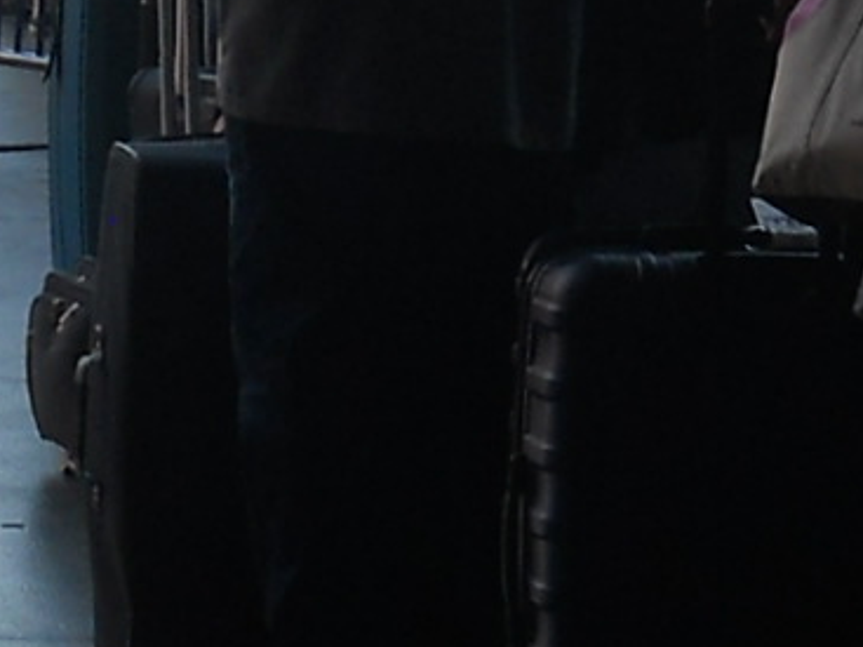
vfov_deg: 6.4
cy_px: -188
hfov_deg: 8.5
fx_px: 5707
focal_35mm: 229
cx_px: -205
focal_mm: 6.72
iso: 80
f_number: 3.1
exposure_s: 1/60
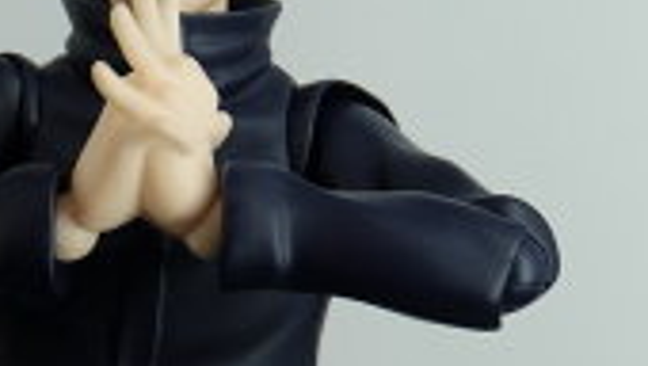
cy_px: 629
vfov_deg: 4.8
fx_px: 4317
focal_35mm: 251
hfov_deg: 8.6
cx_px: 189
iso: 640
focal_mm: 34
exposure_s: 1/125
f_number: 5
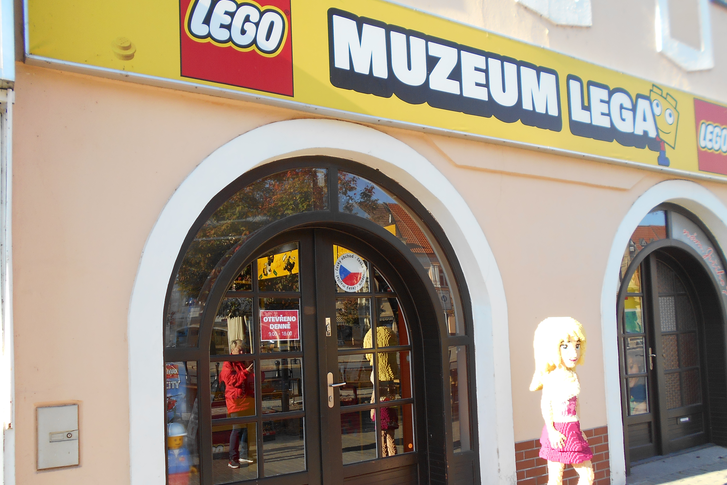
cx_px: 341
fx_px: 606
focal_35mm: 30
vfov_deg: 43.3
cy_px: 301
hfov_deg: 61.9
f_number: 3.2
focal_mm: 4.6
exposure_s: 1/160
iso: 80
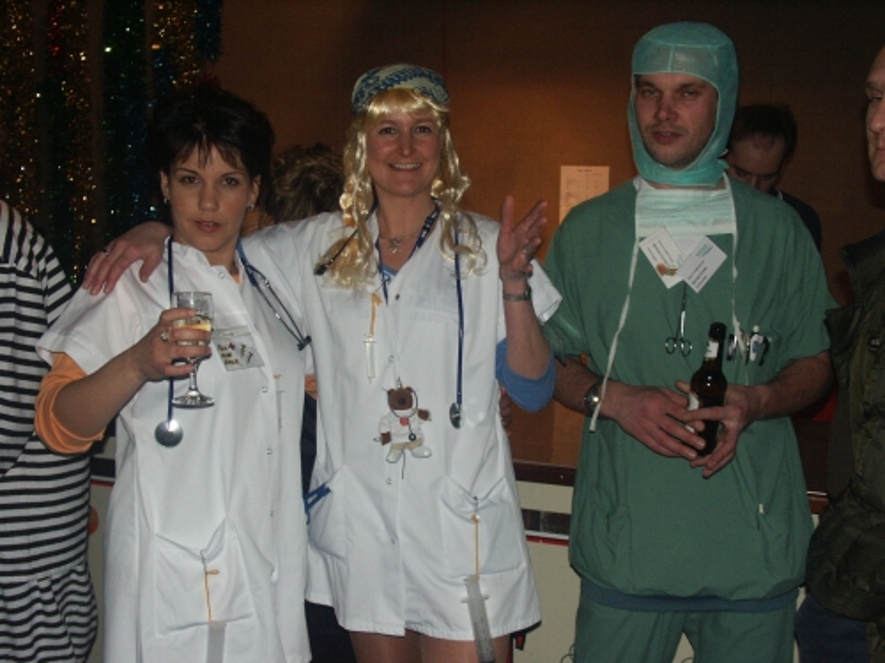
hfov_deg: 46.8
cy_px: 332
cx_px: 442
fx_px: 1023
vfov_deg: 36.0
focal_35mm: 40
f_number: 2.8
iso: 200
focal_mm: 10.43
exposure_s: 1/45
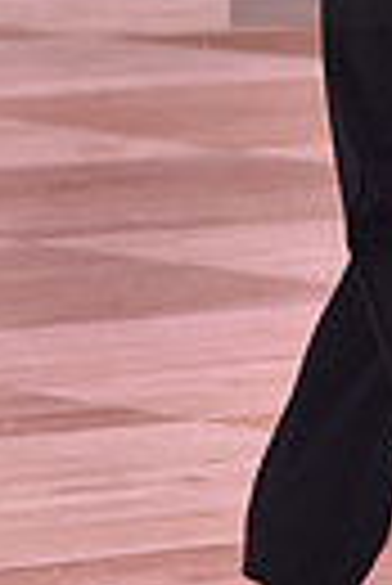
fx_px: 11614
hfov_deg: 1.9
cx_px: 854
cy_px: -122
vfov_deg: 2.9
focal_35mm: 713
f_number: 5.6
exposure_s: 1/250
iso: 2000
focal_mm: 160
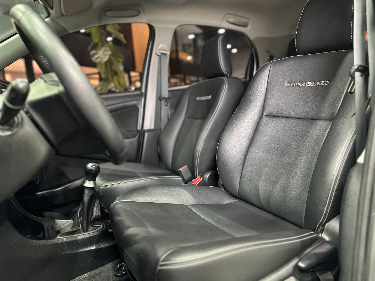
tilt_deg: -7.7
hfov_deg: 71.6
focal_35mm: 24
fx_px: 260
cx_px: 188
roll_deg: +4.4
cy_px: 140
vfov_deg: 56.8
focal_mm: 6.86
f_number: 1.78
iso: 1000
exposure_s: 1/40
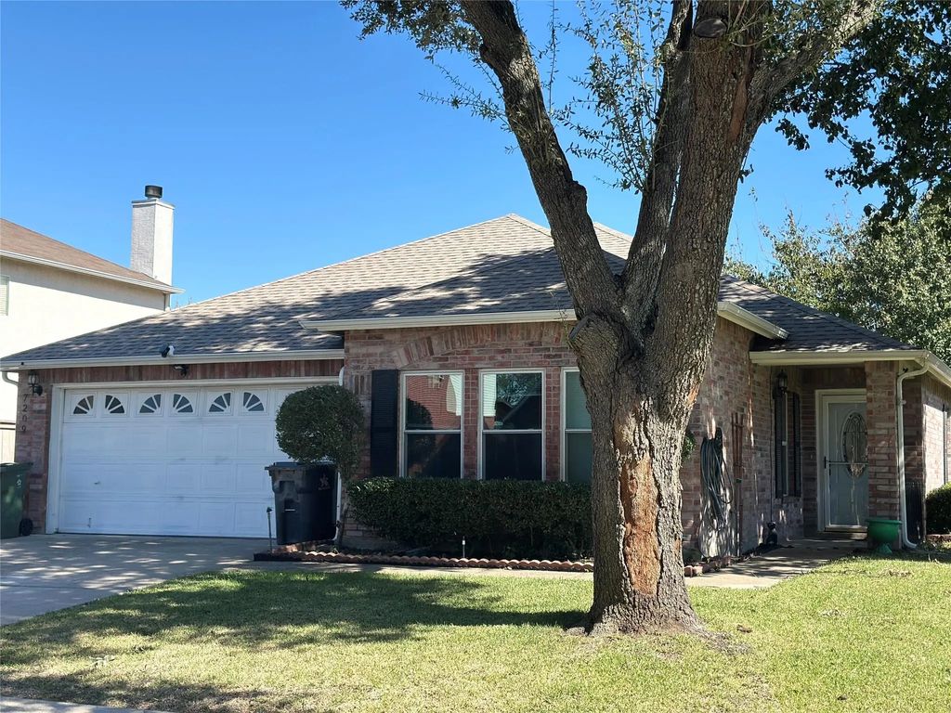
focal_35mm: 48
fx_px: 1319
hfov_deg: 39.7
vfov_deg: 30.3
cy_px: 356
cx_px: 476
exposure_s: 1/2890
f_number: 1.78
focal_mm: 6.86
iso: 80
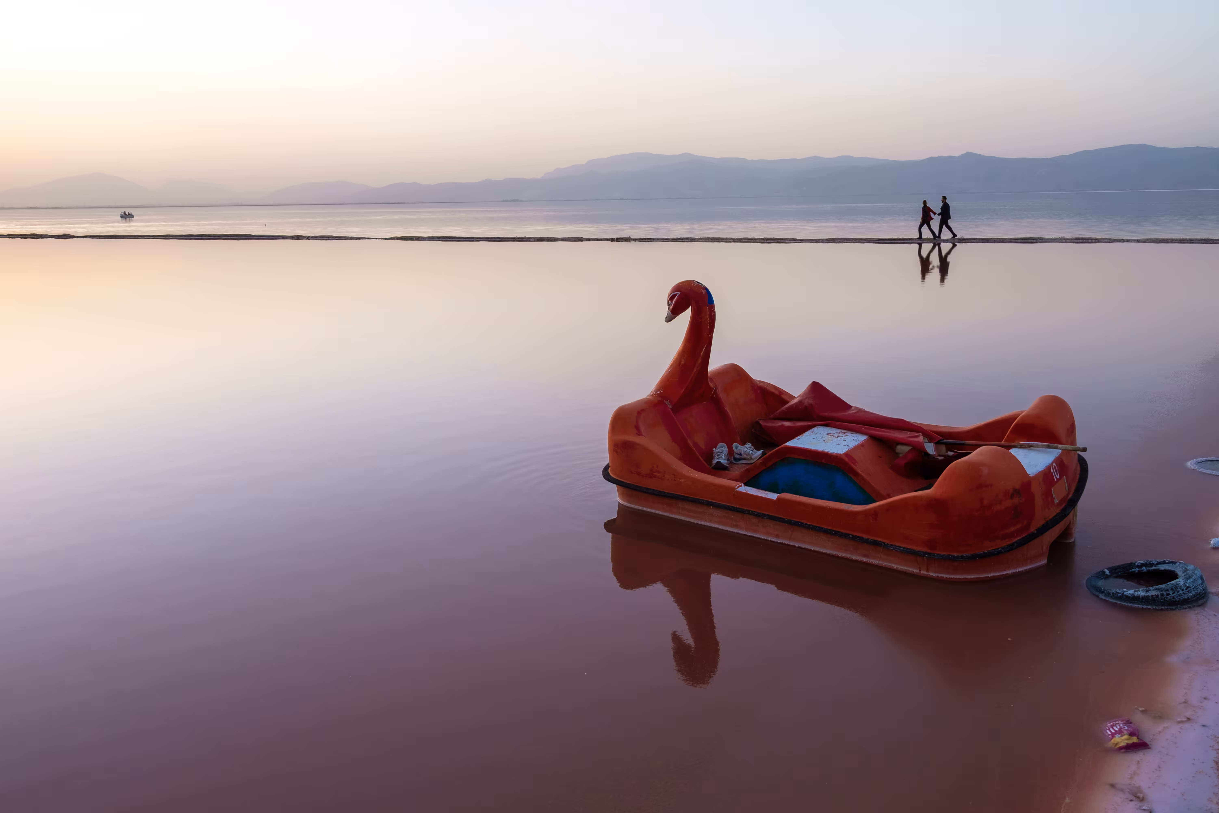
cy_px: 406
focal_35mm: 28
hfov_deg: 65.5
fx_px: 948
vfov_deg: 46.4
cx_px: 610
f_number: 3.2
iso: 250
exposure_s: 1/200
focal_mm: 18.8
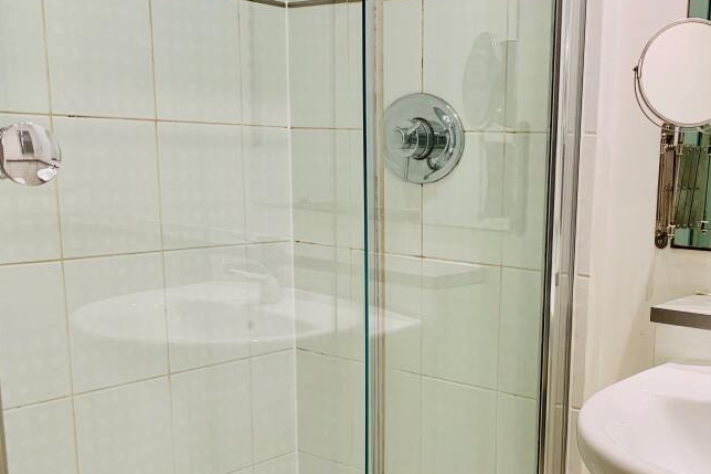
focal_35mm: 43
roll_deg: -1.5
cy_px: 338
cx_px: 524
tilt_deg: -10.7
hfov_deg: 44.1
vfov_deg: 30.8
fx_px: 849
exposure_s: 1/50
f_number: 1.8
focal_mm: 4.25
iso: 64
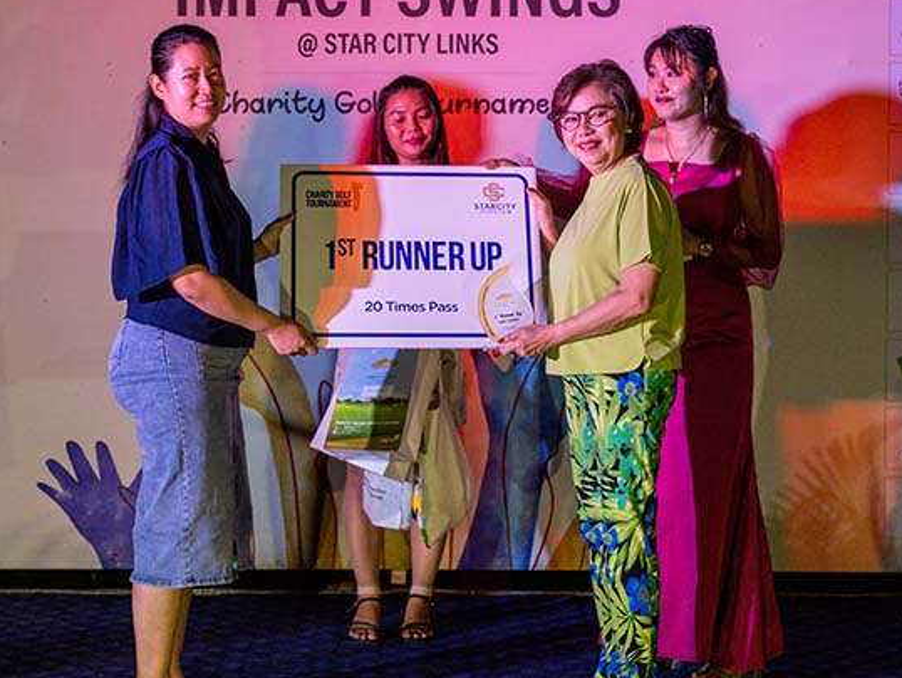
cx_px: 399
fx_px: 1564
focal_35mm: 60
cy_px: 302
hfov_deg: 32.1
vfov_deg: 24.4
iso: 2000
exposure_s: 1/250
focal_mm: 35
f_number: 4.5
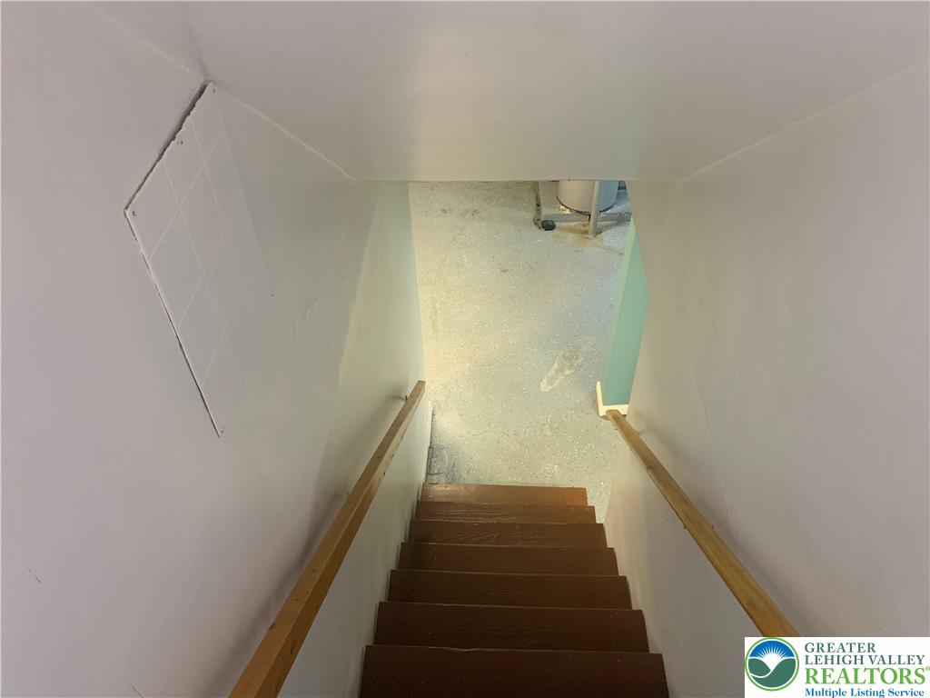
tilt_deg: -47.4
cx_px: 465
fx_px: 699
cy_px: 349
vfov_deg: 53.1
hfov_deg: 67.3
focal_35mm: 26
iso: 500
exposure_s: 1/30
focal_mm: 4.25
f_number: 1.8
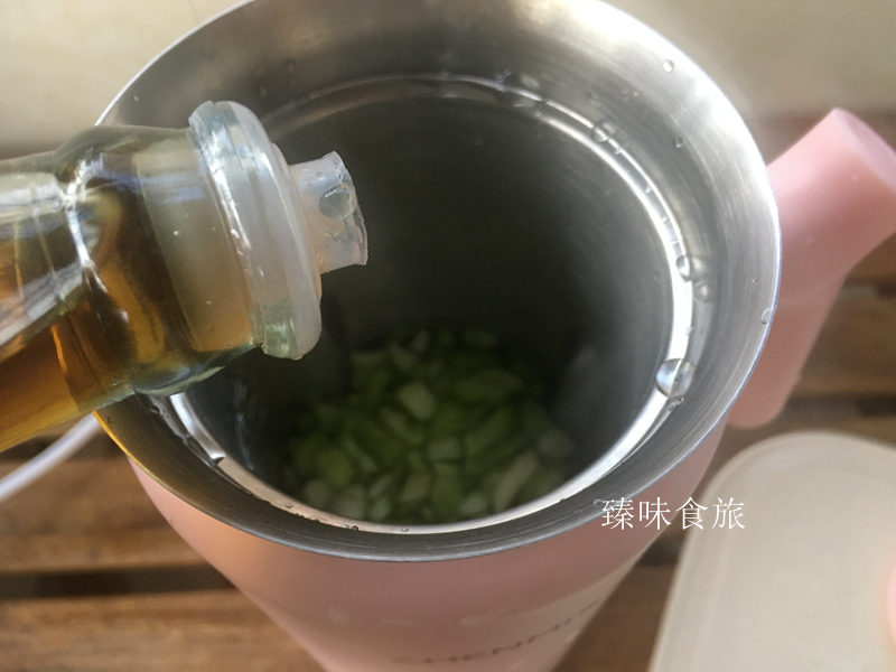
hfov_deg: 61.7
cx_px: 448
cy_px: 336
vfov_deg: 48.2
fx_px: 751
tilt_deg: -60.5
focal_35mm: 29
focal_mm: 4.15
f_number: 2.2
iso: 80
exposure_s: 1/17
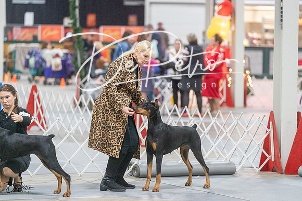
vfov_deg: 7.3
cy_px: 100
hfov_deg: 11.0
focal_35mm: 187
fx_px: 1569
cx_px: 151
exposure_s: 1/400
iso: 12800
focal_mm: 187
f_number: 3.2
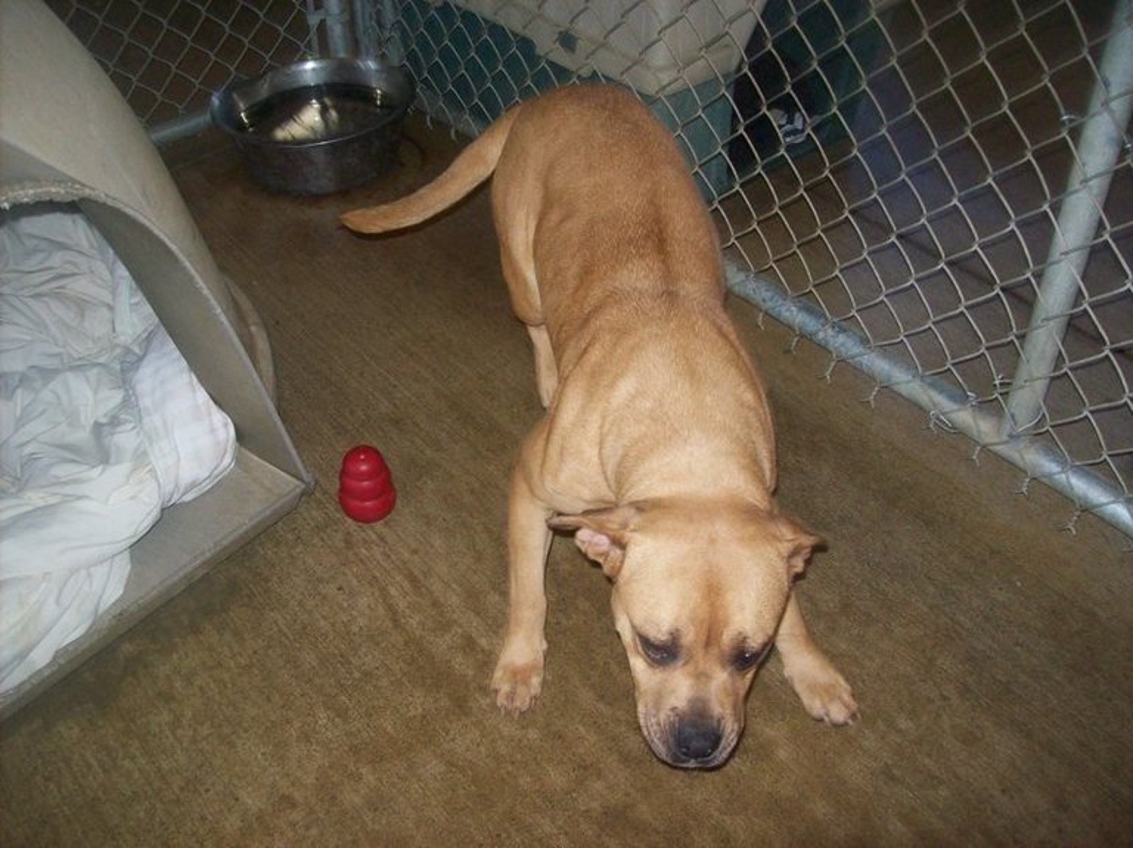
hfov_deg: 51.4
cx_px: 566
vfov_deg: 39.6
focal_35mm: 36
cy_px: 424
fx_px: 1178
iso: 200
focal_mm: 6
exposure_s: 1/64
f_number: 2.7
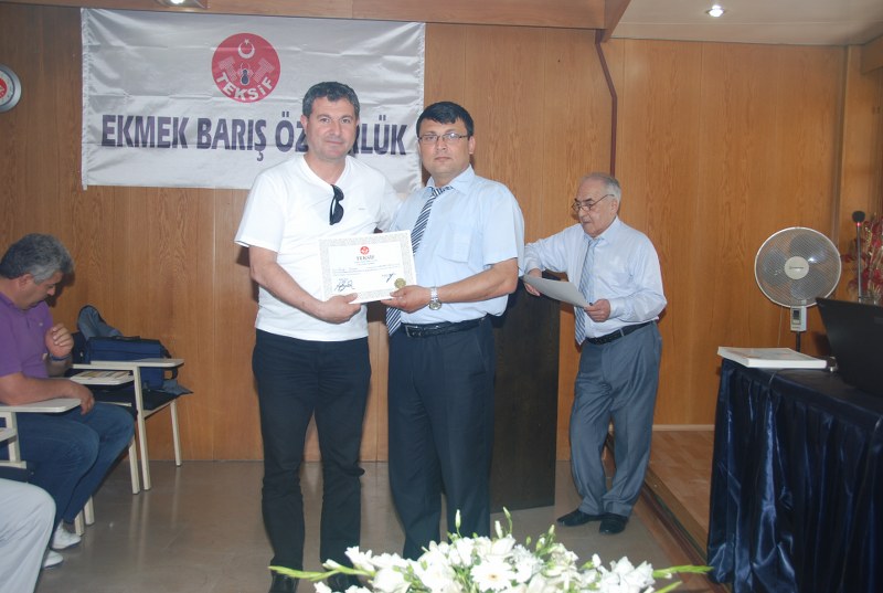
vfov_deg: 37.0
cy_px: 296
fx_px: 885
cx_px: 442
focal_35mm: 36
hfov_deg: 53.0
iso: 200
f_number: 4
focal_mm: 24
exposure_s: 1/60
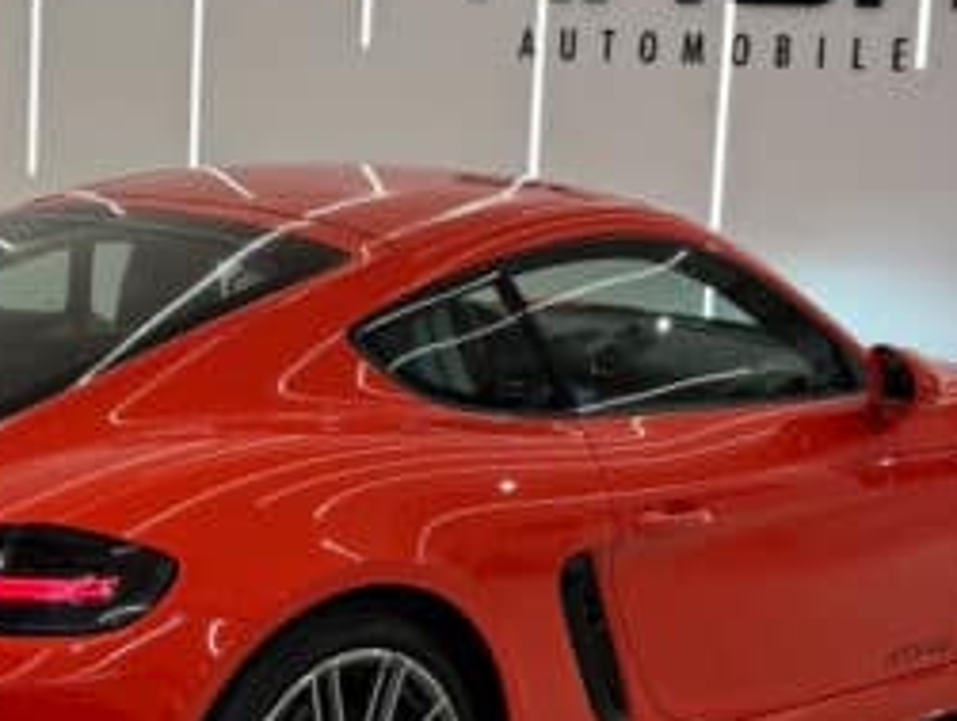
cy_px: 292
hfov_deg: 25.5
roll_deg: -2.7
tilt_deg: -6.3
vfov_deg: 19.4
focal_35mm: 76
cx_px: 301
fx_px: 2104
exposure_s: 1/100
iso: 100
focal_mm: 6.76
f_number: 1.78
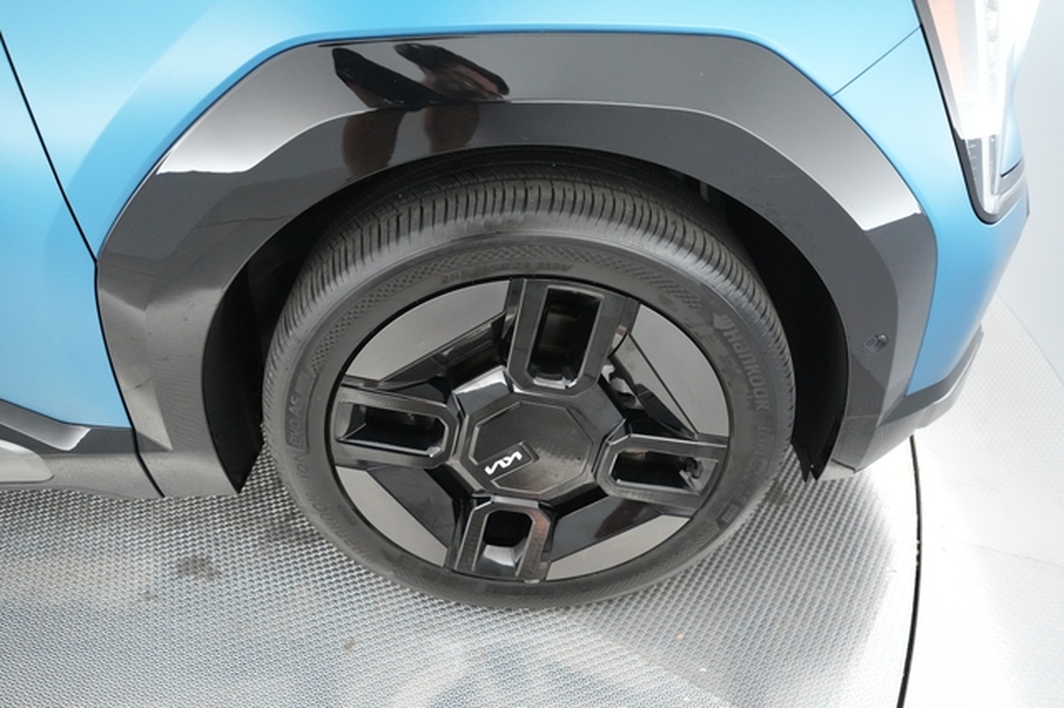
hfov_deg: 65.5
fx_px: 827
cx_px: 532
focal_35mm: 28
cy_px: 354
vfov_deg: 46.4
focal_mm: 28
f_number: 2.8
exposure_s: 1/250
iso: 10000
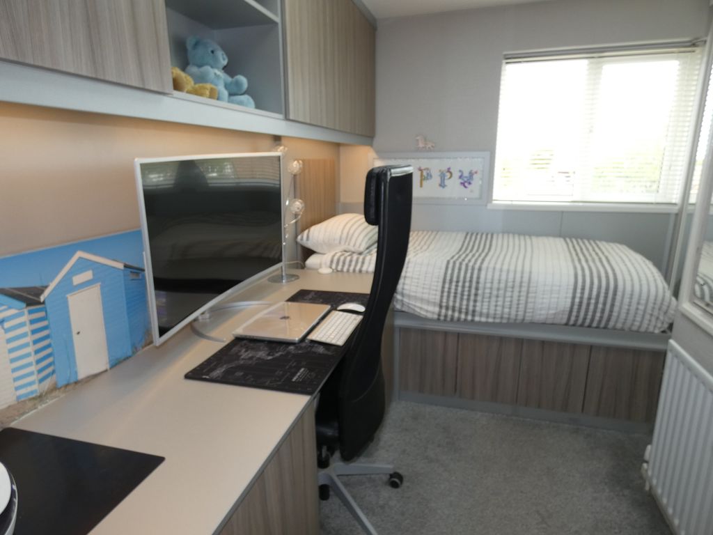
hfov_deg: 81.7
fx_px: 412
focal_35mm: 20
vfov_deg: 66.0
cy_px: 268
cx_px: 356
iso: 125
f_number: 2.8
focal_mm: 3.6
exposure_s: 1/60
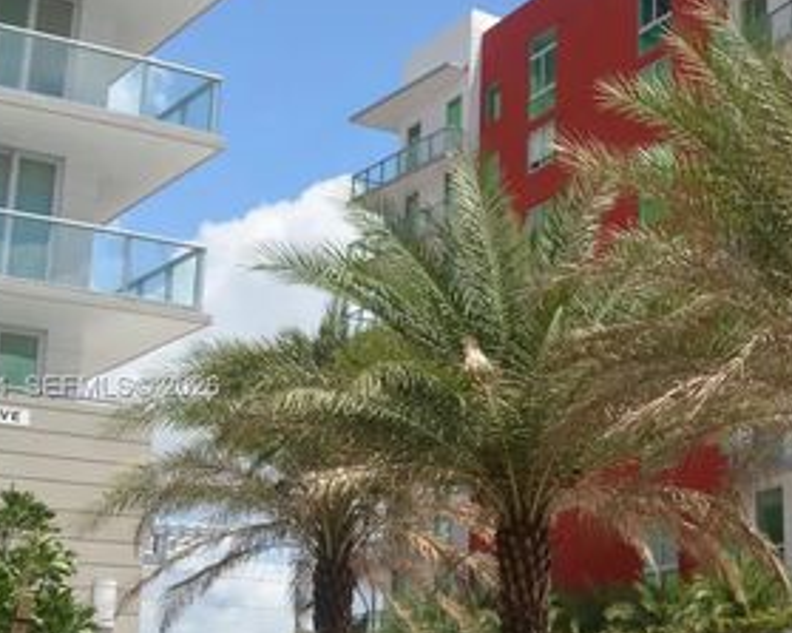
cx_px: 775
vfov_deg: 26.2
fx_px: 1359
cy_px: 389
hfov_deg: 30.4
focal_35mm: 58
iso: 200
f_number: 8
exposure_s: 1/250
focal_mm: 18
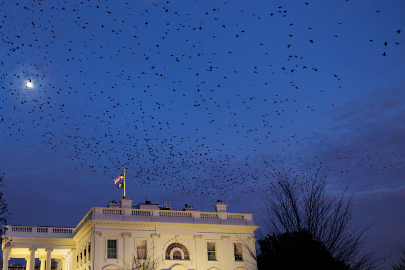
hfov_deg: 46.4
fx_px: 461
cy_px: 131
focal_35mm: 41
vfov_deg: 32.6
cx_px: 125
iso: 2500
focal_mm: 29
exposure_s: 1/250
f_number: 2.8
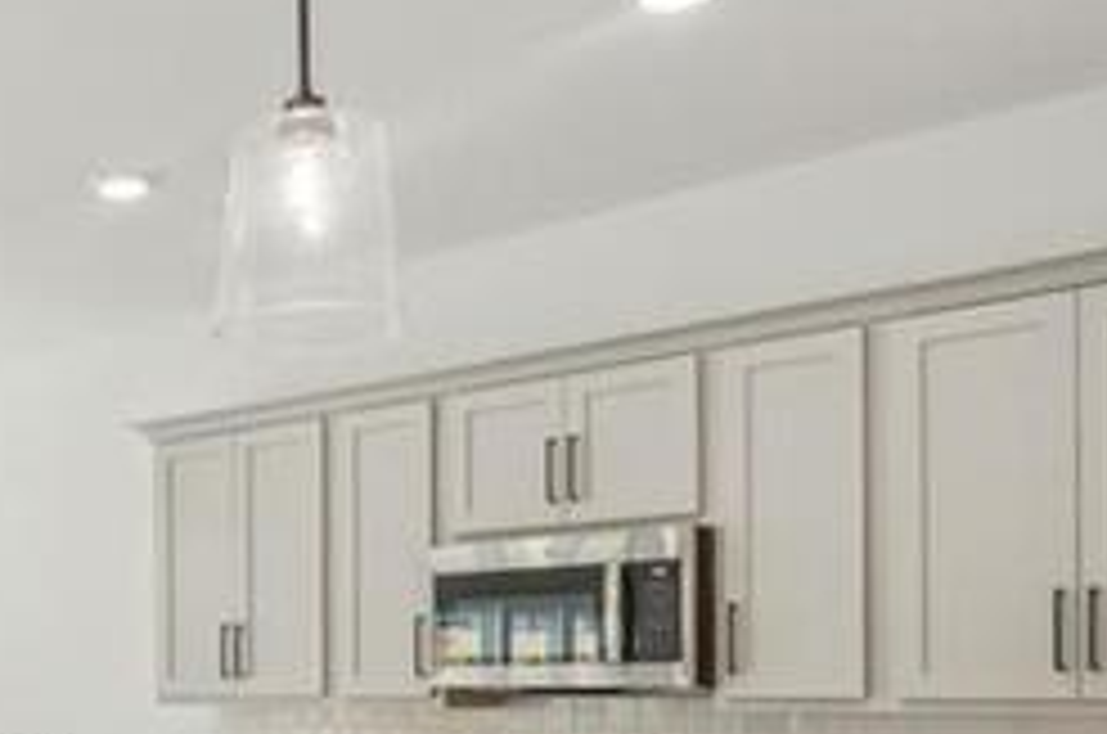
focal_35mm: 49
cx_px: 4
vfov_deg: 26.2
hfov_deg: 36.4
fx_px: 1504
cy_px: 707
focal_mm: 16
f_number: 8
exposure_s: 1/15
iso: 100
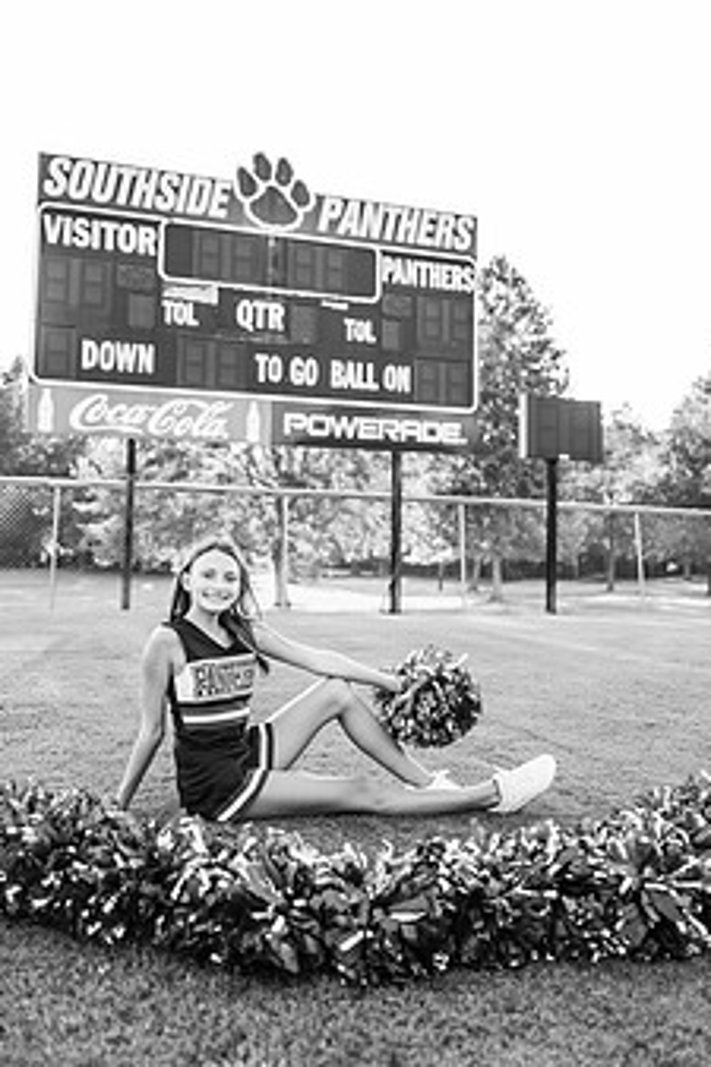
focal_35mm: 32
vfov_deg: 58.5
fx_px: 949
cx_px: 344
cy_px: 455
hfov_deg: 41.1
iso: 125
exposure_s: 1/500
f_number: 2
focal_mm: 24
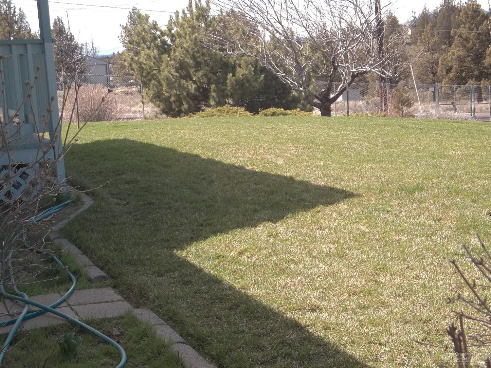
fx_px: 893
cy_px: 184
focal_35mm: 63
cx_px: 246
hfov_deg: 30.7
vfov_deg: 23.3
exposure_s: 1/250
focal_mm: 11.3
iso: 80
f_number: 4
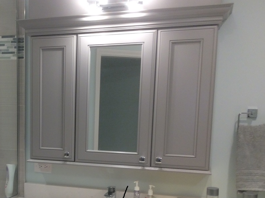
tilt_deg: -7.1
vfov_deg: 27.4
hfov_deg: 35.7
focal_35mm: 52
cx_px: 53
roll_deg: -0.1
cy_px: 159
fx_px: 397
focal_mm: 3.3
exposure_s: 1/24
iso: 32
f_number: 2.4
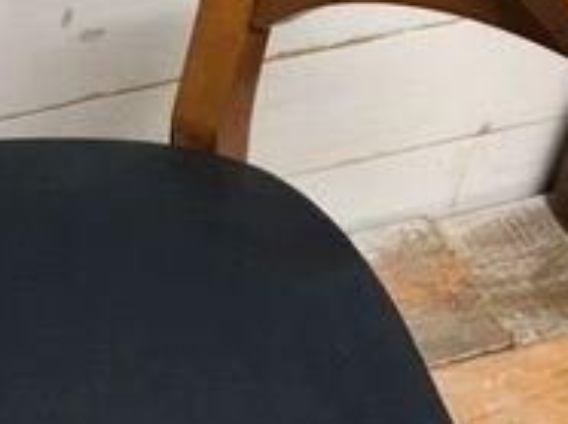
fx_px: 1639
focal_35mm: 100
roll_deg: -3.3
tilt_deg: -43.5
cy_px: 52
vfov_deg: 14.6
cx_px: 12
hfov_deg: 19.2
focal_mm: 4.15
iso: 64
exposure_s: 1/17
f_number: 2.2
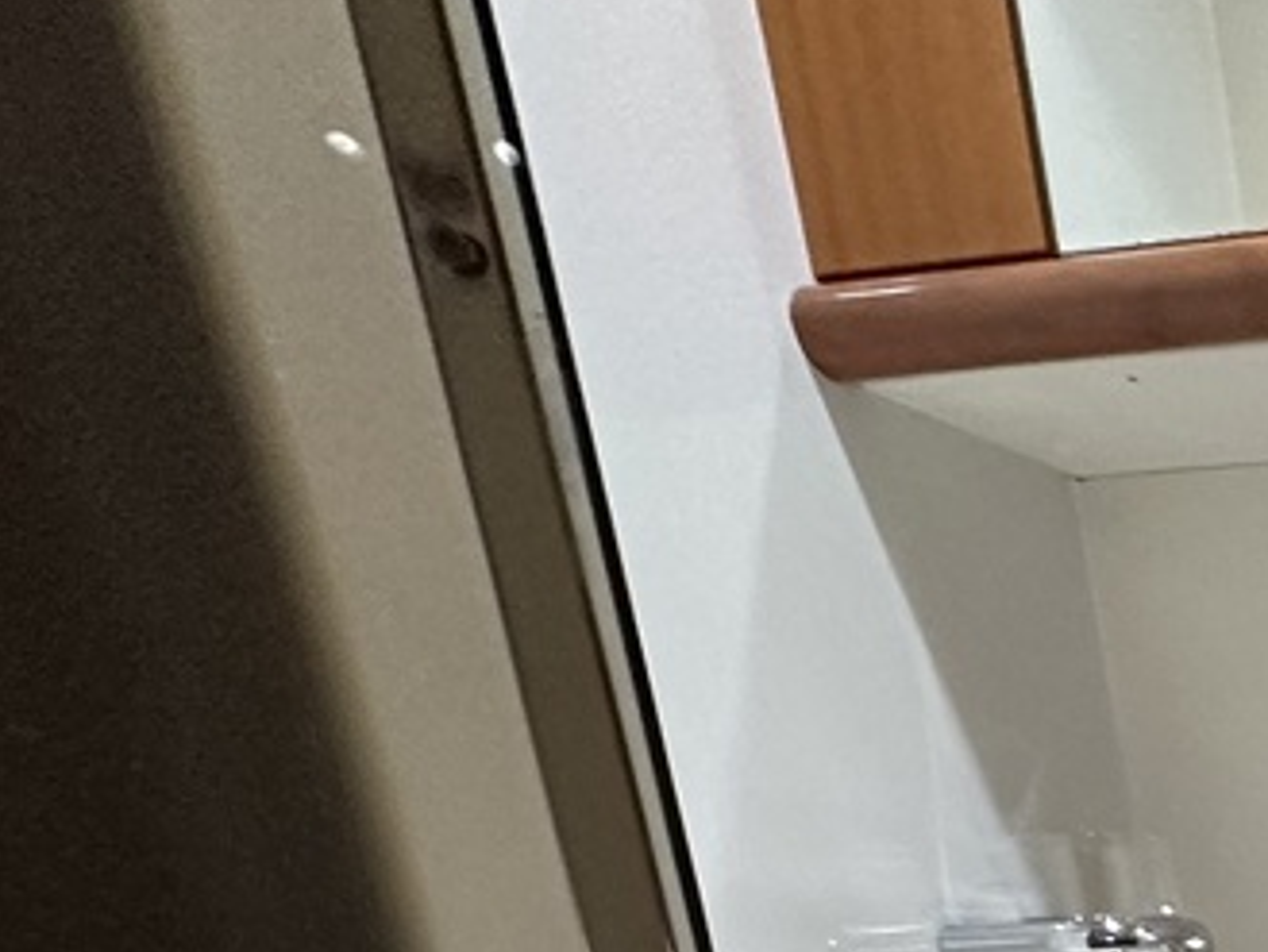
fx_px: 1869
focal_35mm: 51
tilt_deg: -17.0
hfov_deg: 24.1
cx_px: 2124
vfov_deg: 21.0
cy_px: 1646
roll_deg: +1.8
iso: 400
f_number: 2.2
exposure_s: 1/60
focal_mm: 2.22
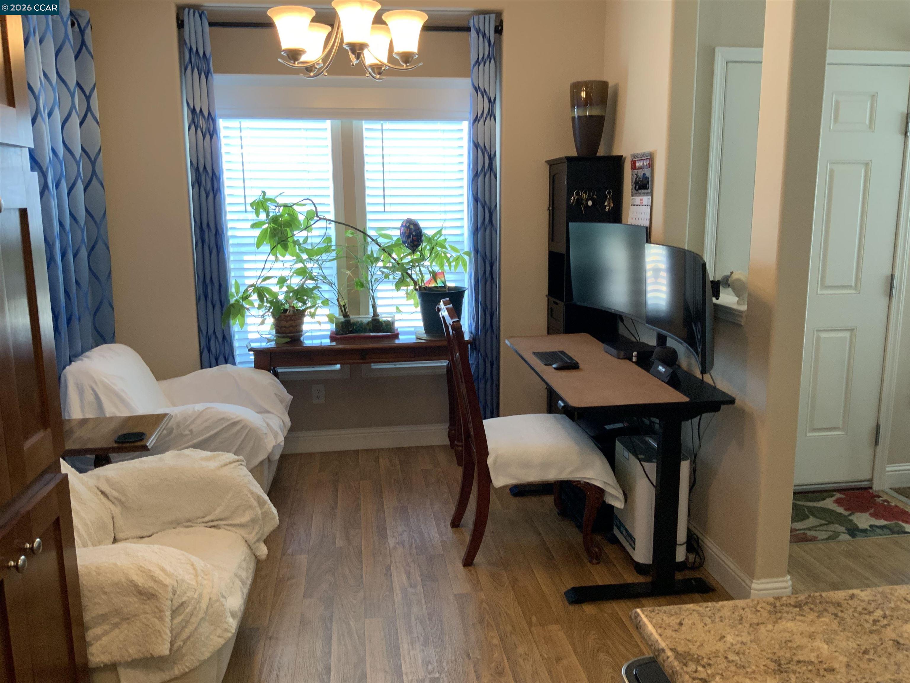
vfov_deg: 48.2
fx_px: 762
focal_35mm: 29
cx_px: 455
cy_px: 342
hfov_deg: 61.7
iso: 125
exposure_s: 1/60
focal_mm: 3
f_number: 1.8
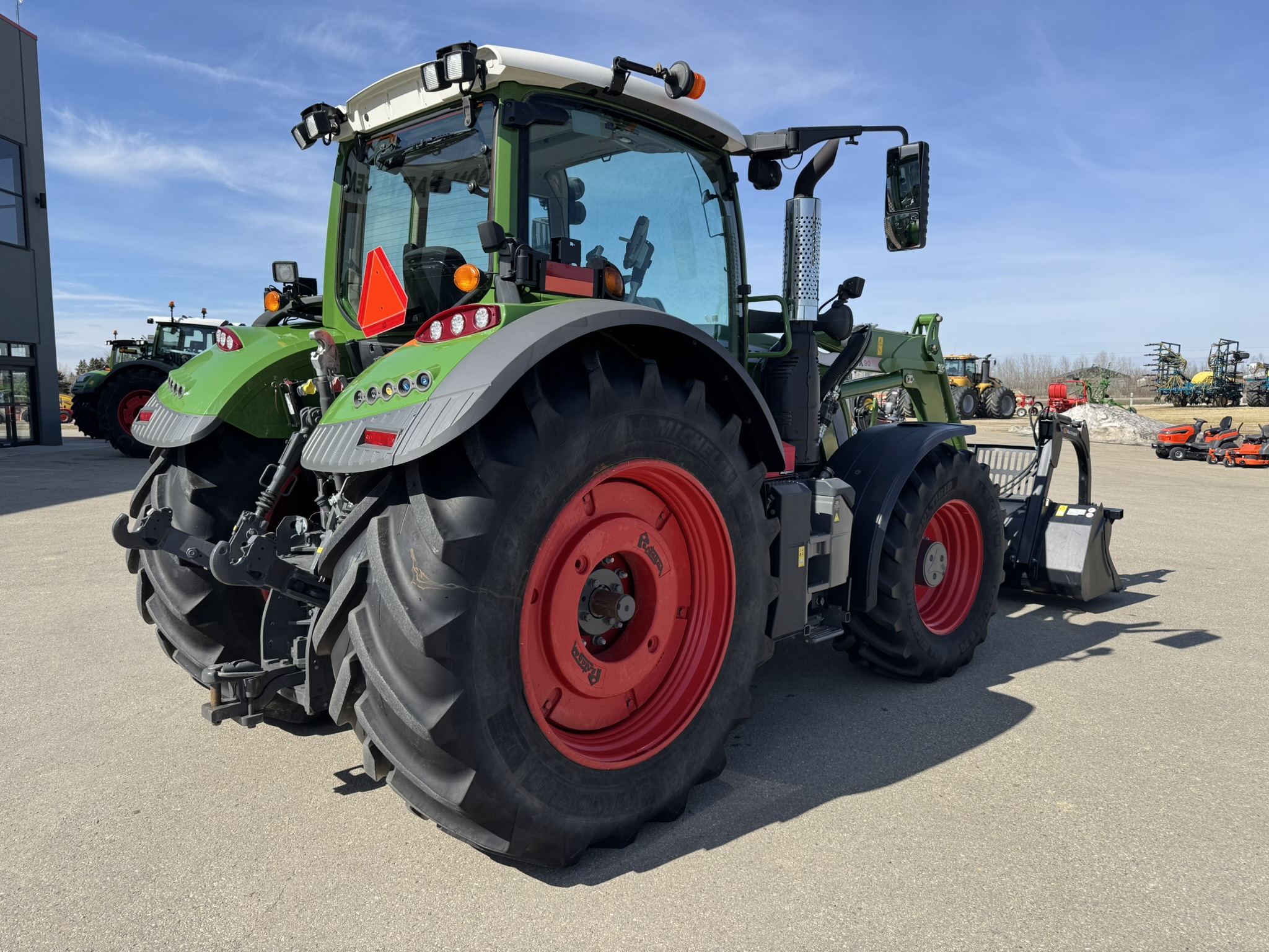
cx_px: 634
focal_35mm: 24
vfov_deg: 56.8
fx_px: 880
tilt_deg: -4.9
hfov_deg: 71.6
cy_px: 476
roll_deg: -0.1
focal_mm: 6.76
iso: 80
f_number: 1.78
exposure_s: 1/3597
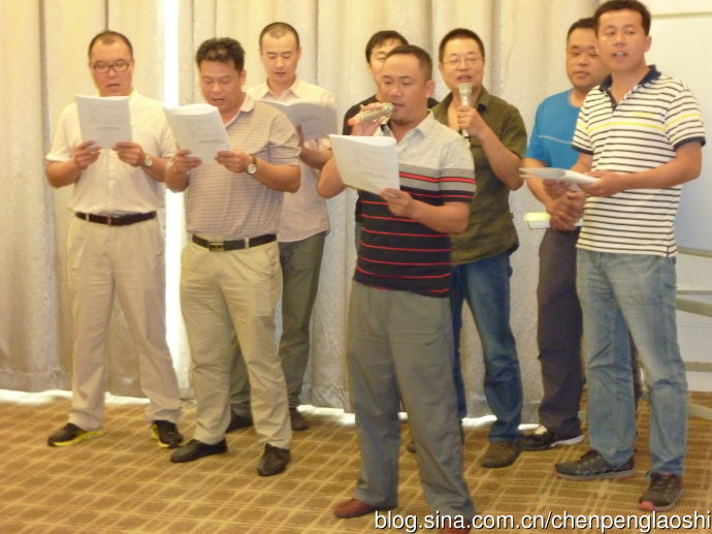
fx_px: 1295
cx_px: 356
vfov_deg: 23.3
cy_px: 267
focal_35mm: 63
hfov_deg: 30.7
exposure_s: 1/8
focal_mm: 10.3
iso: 640
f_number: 4
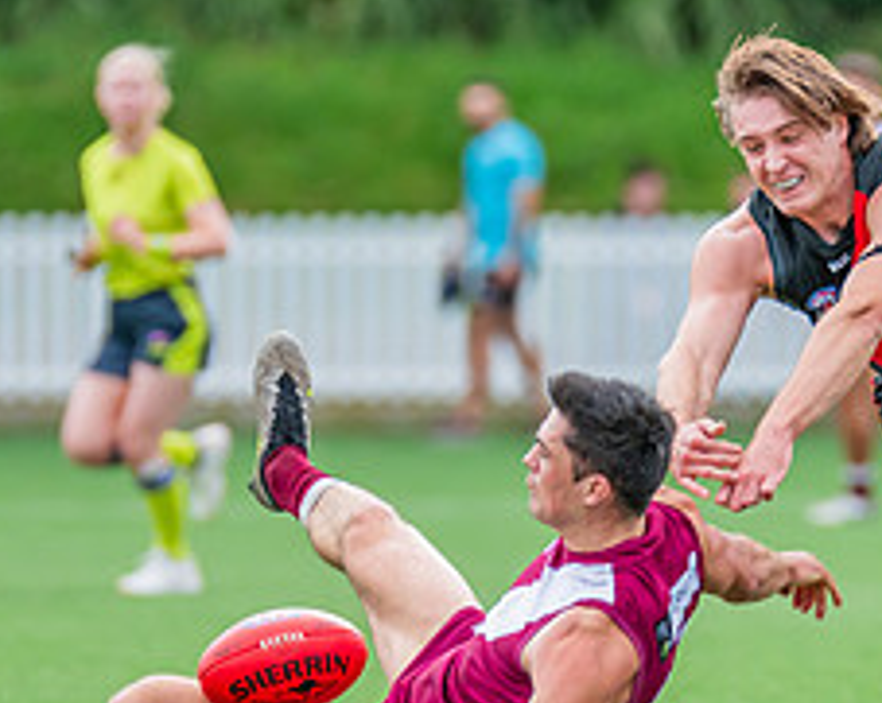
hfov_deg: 2.1
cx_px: 622
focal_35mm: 914
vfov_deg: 1.7
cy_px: 330
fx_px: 23828
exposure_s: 1/1250
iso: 800
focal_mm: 330
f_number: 4.5
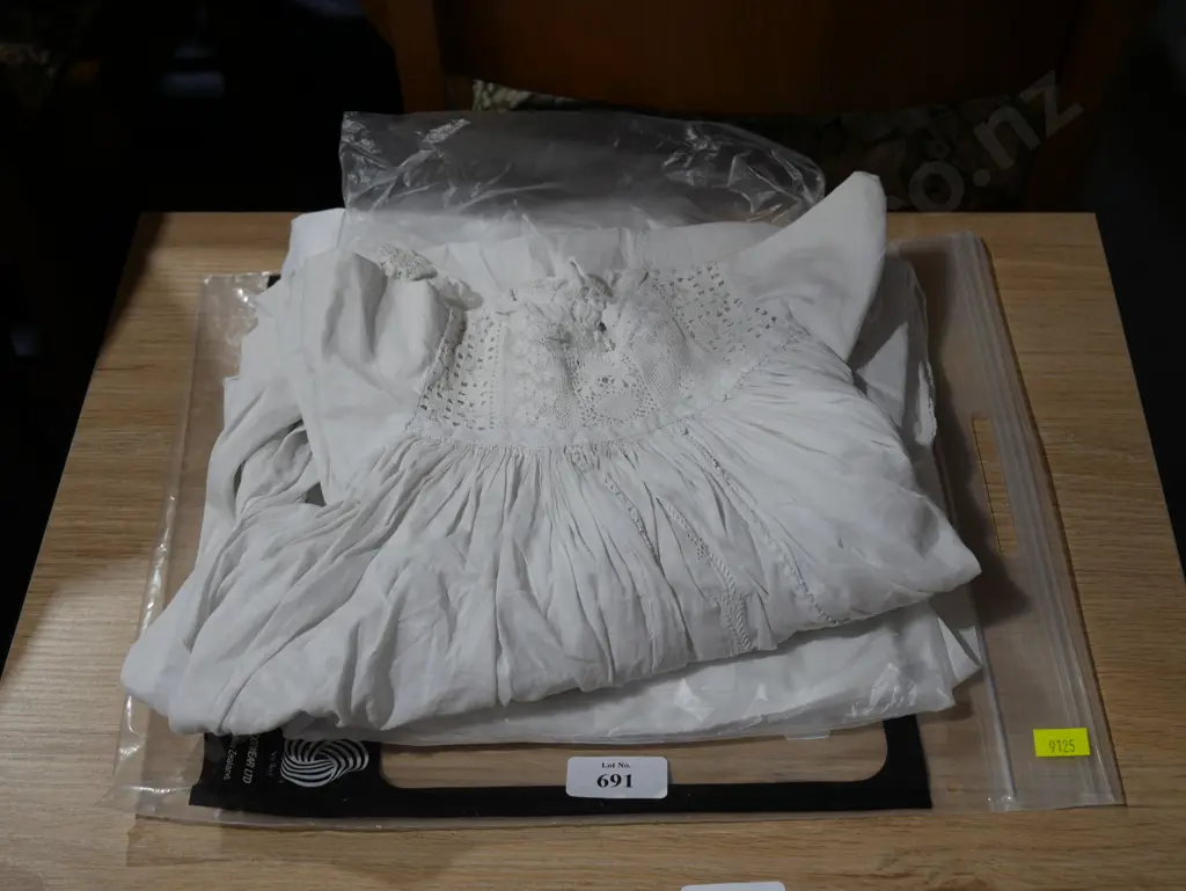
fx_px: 1714
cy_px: 446
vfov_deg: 29.1
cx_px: 593
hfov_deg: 38.2
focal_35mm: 50
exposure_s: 1/60
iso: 200
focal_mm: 25
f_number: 5.3
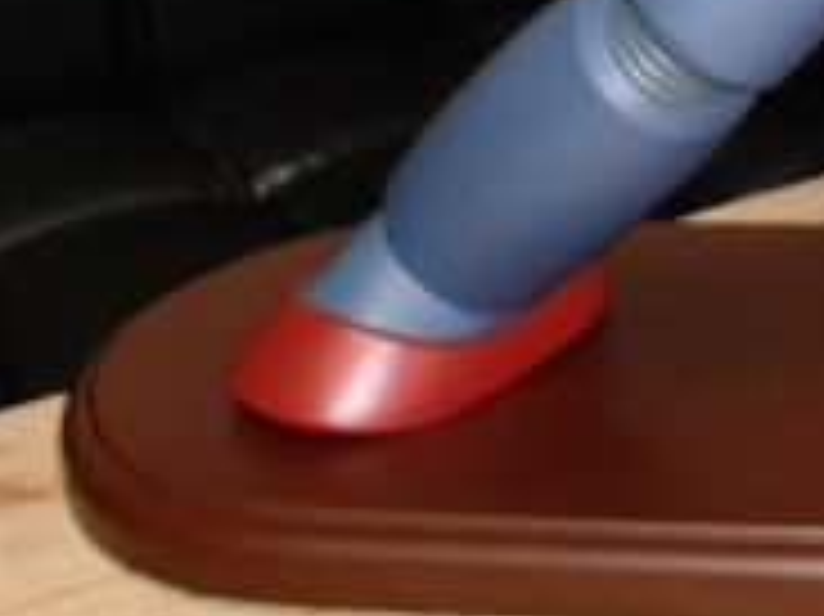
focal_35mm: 126
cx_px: 1000
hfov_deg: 15.1
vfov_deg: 11.2
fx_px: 2997
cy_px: -355
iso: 160
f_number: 2.8
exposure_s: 1/30
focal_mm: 6.3
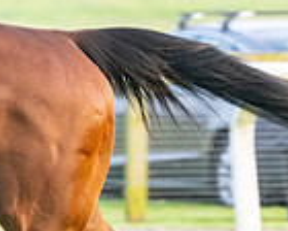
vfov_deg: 1.9
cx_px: -158
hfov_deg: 2.3
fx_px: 7066
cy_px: 148
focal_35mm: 829
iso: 400
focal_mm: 150
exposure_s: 1/400
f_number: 4
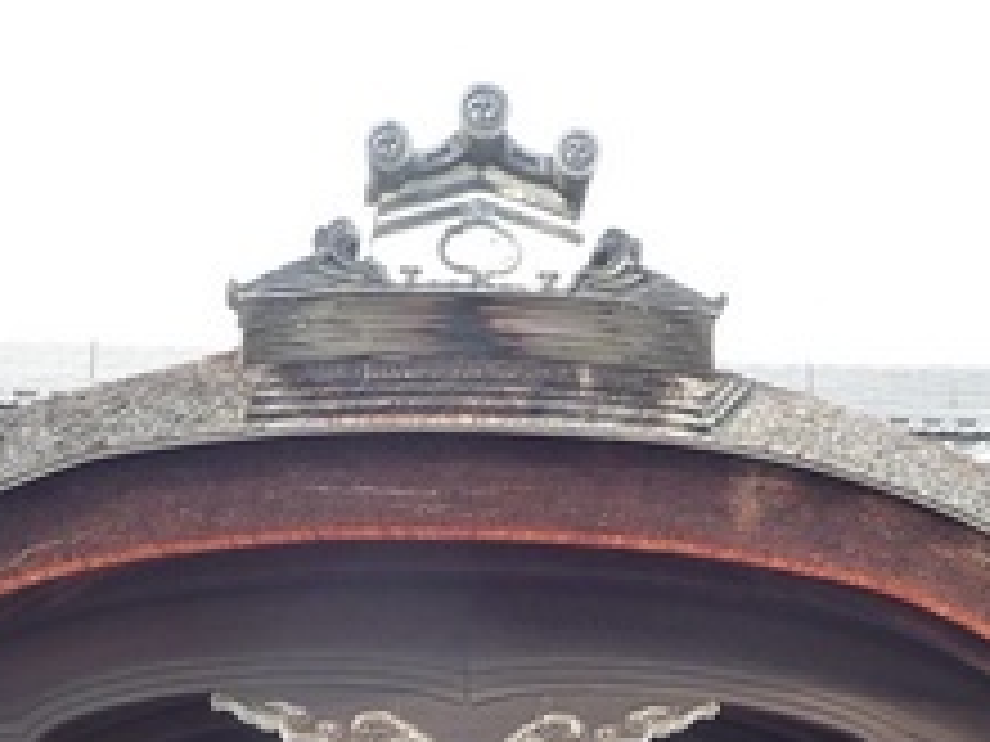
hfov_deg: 22.0
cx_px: 446
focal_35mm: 89
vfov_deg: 16.2
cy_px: 758
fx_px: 2545
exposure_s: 1/100
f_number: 3.3
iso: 160
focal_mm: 4.7
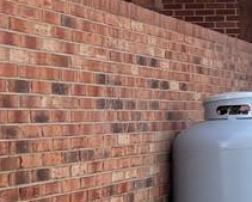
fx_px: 918
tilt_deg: +4.5
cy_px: 53
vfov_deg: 12.5
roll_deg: +1.4
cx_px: 466
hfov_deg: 13.8
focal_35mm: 123
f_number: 1.6
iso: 32
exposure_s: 1/1416
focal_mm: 4.2
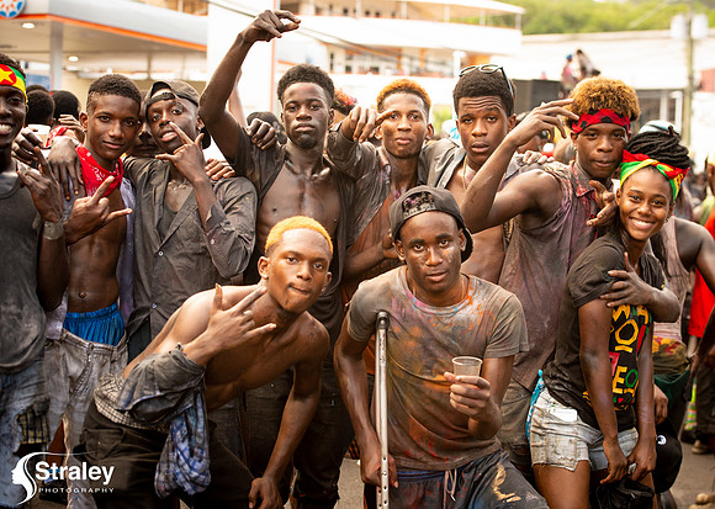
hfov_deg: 27.0
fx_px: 1487
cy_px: 254
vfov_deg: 19.4
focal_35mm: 73
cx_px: 383
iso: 1250
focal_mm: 70
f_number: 5
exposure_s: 1/320
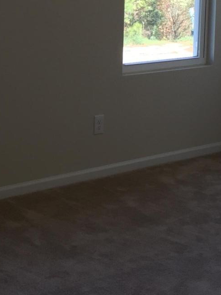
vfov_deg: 21.7
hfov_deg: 16.5
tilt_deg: -6.7
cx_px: 66
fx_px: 758
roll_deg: -1.5
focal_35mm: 89
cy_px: 47
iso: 32
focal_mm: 4.15
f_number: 2.2
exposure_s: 1/60
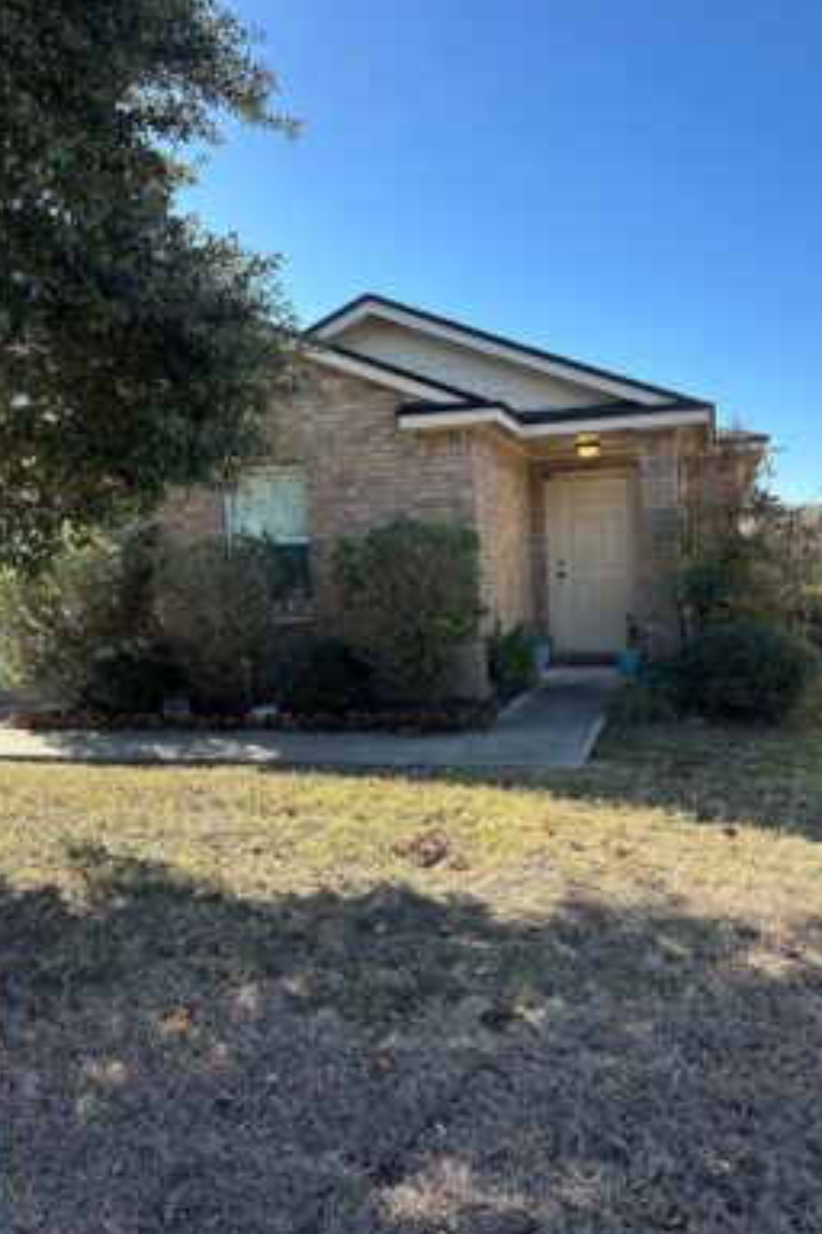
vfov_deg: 69.4
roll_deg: +1.4
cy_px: 611
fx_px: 890
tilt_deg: -1.8
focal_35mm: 26
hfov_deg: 49.4
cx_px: 466
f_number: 1.78
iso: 80
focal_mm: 6.86
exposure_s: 1/1988
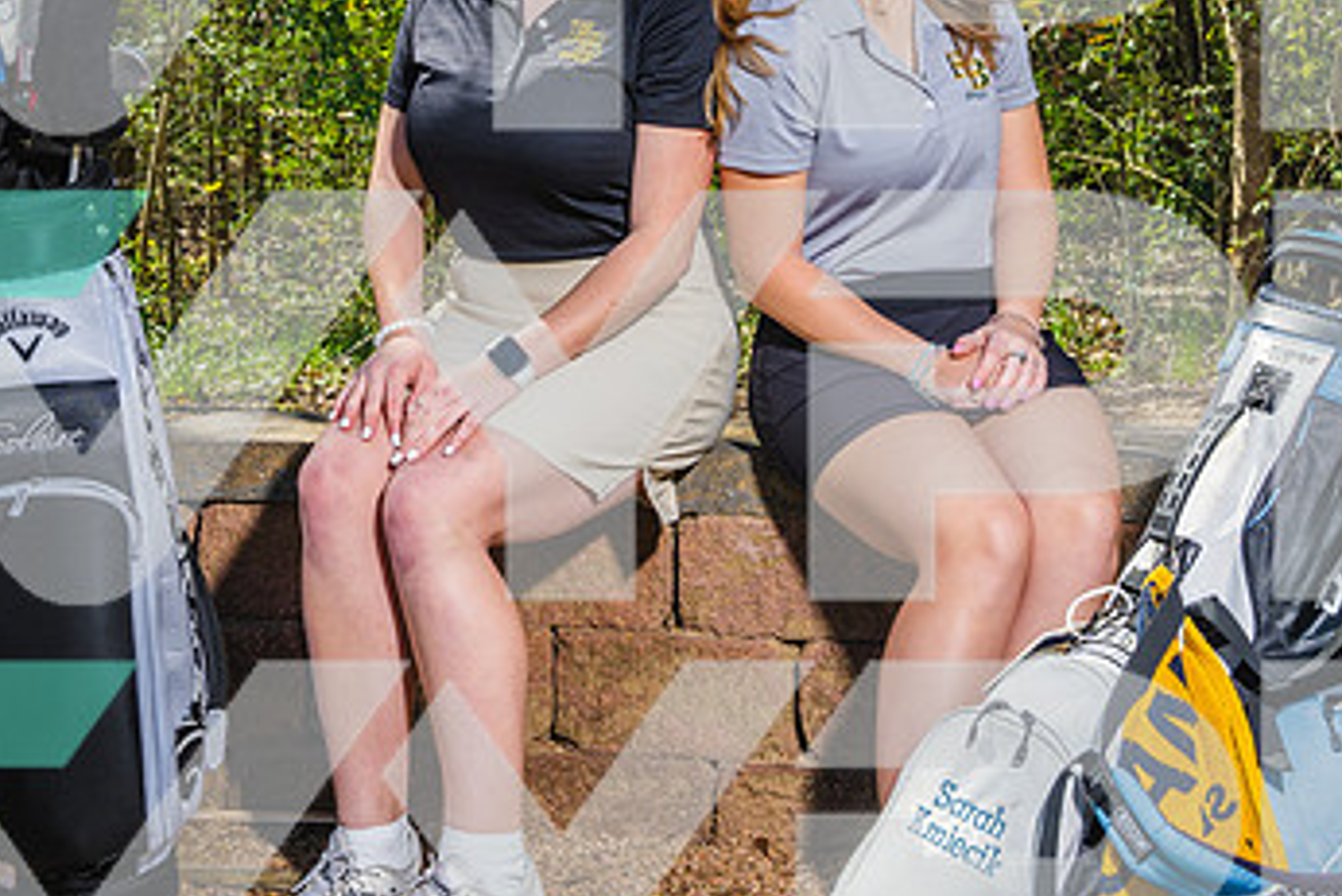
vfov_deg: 22.9
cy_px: 276
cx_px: 705
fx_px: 2200
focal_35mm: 59
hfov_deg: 33.9
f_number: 10
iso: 100
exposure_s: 1/125
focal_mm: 30
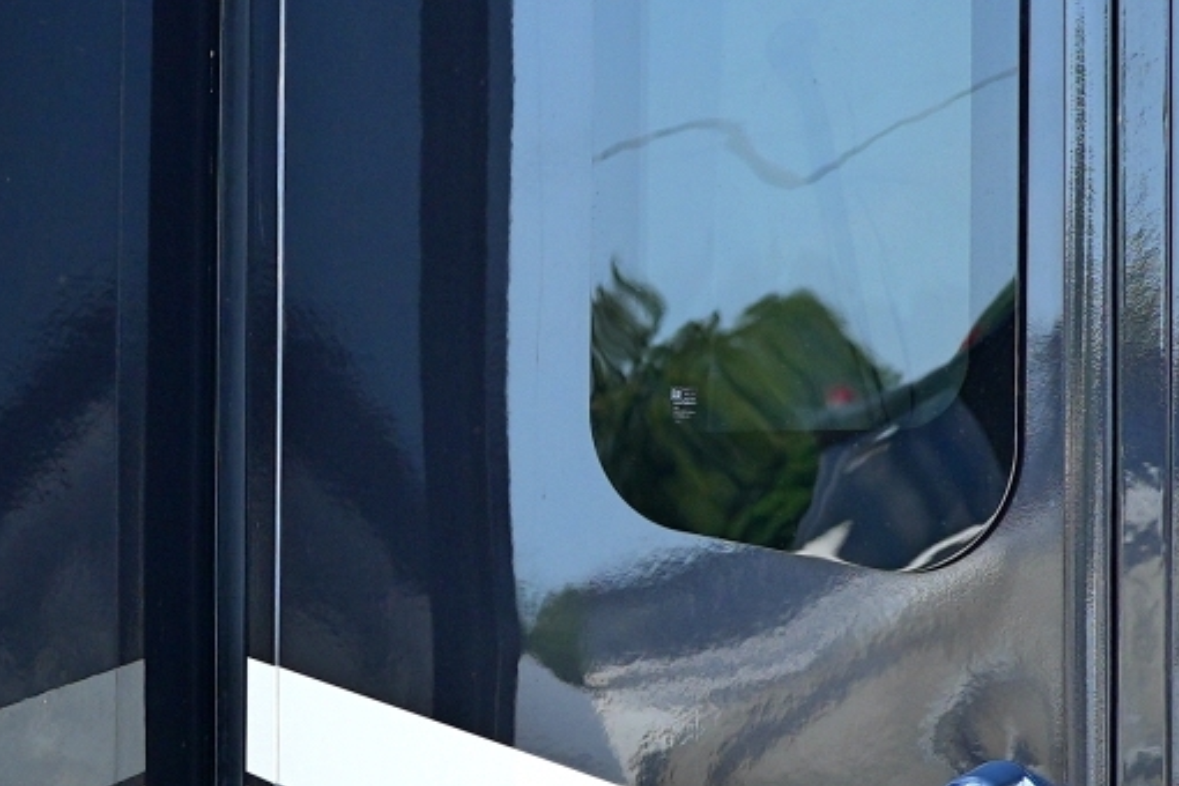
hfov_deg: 7.0
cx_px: 291
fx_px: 9628
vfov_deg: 4.7
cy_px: 603
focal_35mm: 294
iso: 100
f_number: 3.5
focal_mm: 50
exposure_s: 1/250
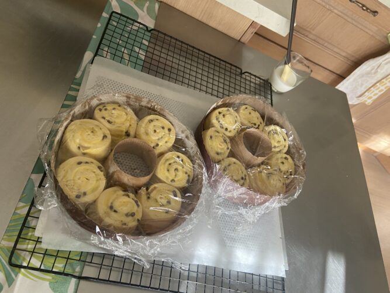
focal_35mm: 26
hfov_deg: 67.3
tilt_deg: -53.3
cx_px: 195
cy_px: 146
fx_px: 293
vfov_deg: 53.0
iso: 125
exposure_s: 1/60
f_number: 1.8
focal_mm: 4.25
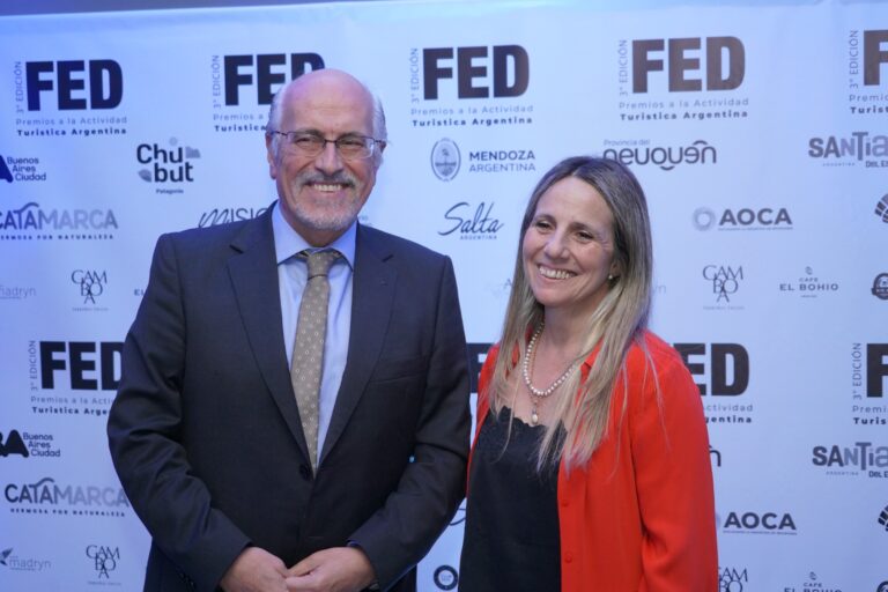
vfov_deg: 20.6
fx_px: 1628
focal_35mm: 66
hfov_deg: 30.5
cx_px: 444
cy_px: 296
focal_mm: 66
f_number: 5
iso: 4000
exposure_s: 1/160
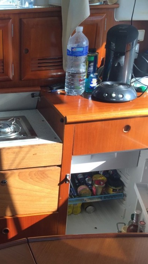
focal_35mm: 43
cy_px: 131
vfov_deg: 47.3
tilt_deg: -24.7
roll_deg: +2.7
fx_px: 300
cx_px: -8
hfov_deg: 26.0
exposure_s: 1/388
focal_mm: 4.15
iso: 32
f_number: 2.2
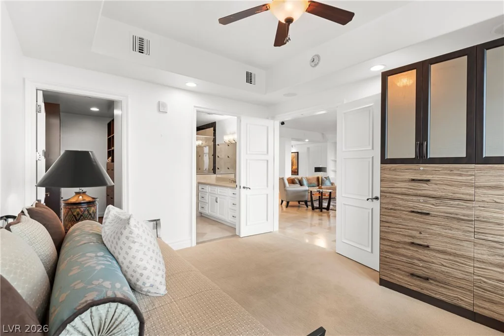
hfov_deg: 93.3
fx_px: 238
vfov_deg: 70.5
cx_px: 252
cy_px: 168
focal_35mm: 17
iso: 400
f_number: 8
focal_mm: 17
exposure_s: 1/30
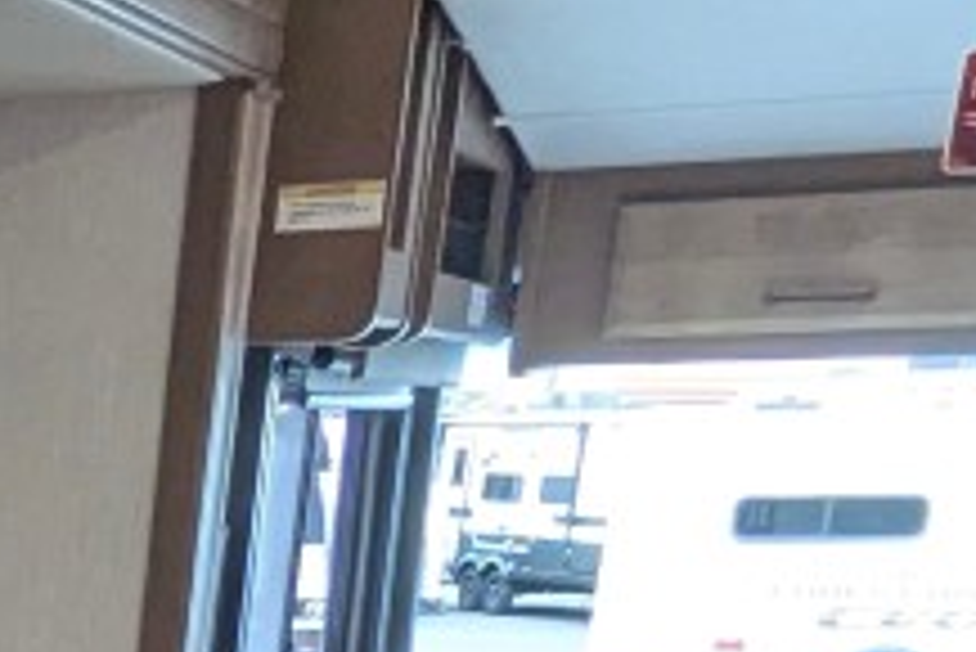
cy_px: 1560
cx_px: -947
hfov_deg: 15.5
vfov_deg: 10.9
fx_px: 2903
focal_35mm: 107
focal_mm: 2.35
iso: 105
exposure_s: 1/112
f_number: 2.2
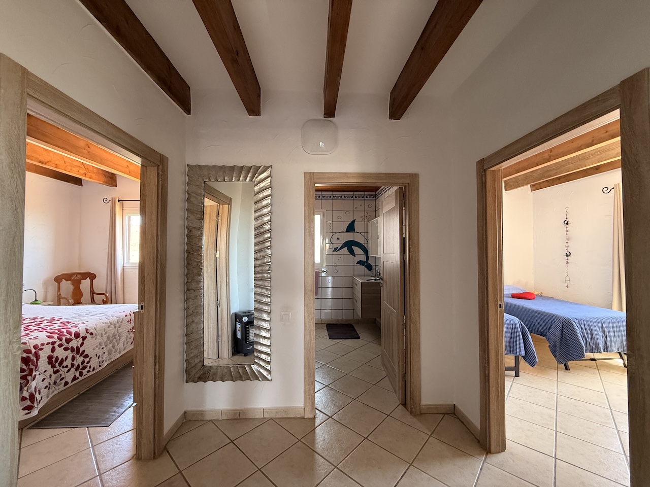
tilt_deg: +1.9
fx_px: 263
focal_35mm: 14
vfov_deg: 85.7
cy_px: 244
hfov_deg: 102.1
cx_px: 325
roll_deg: +0.4
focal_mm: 2.22
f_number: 2.2
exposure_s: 1/82
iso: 320
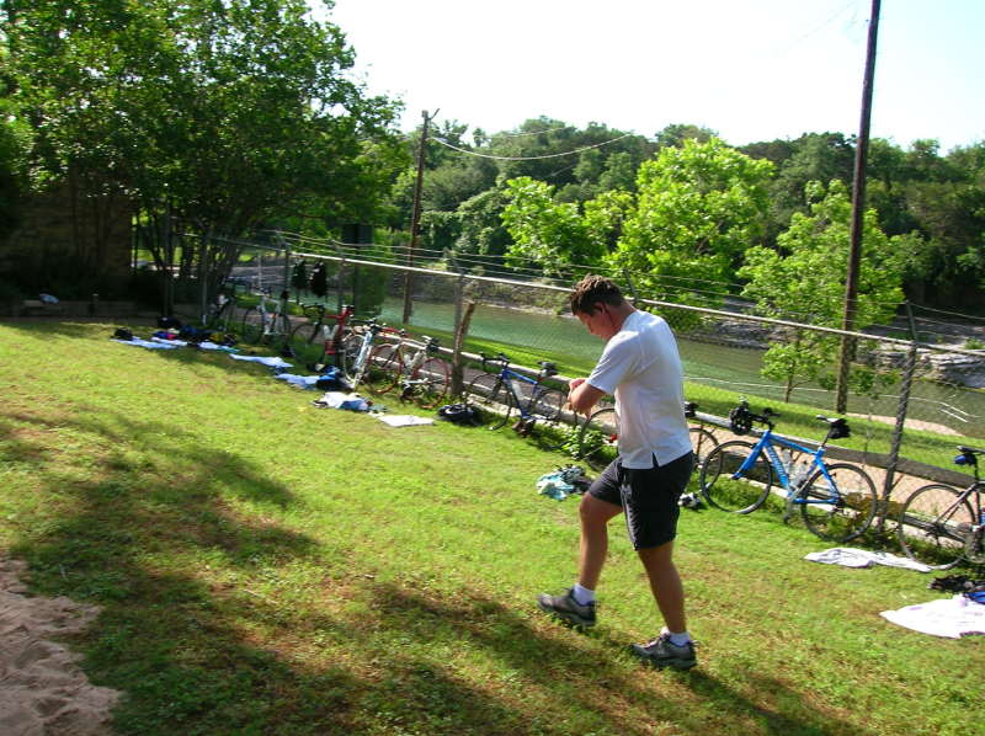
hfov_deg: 54.0
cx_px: 492
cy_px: 368
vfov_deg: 41.7
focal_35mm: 34
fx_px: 966
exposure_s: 1/148
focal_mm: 5.7
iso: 50
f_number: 4.9
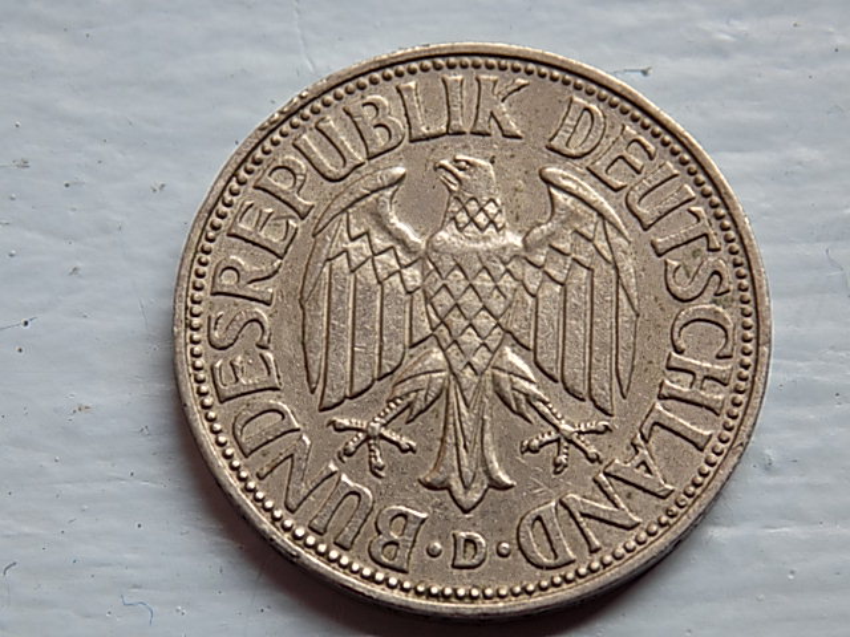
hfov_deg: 16.7
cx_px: 425
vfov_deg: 12.6
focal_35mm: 118
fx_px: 2898
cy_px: 318
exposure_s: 1/100
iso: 80
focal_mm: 20.9
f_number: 4.8
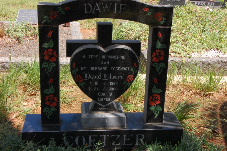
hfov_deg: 31.9
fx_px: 397
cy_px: 76
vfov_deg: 21.5
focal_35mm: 63
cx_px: 114
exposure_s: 1/60
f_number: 18
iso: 400
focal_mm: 42
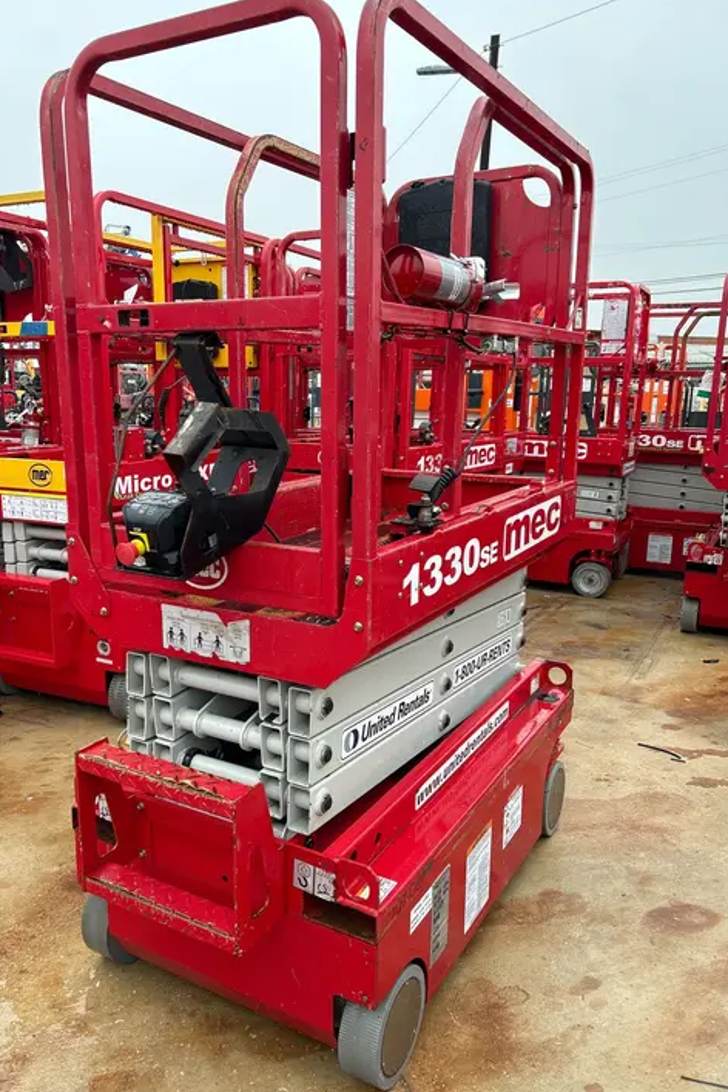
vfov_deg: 65.5
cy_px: 547
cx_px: 333
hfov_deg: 46.4
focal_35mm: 28
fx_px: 849
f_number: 1.5
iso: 40
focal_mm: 5.7
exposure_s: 1/184
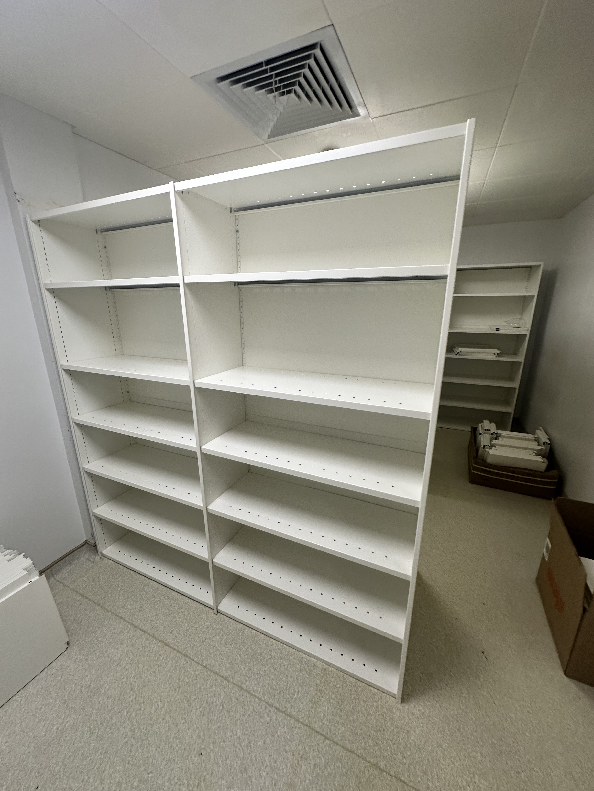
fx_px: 320
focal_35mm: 14
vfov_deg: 102.1
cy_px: 396
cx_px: 297
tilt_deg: -14.8
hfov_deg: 85.7
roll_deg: +0.8
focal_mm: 2.22
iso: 125
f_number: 2.2
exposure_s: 1/100
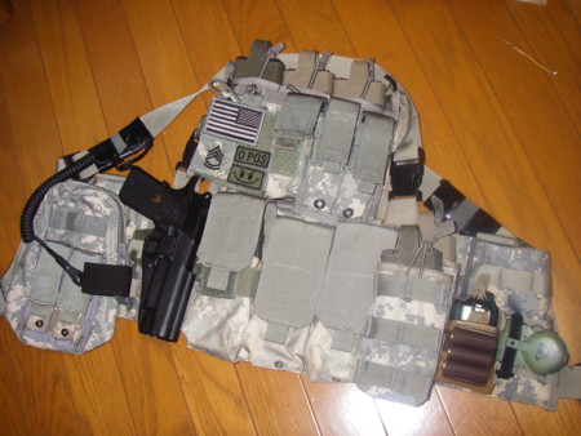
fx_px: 638
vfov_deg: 37.8
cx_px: 290
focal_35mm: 38
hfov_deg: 49.0
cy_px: 218
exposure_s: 1/40
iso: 160
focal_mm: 6.3
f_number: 3.3
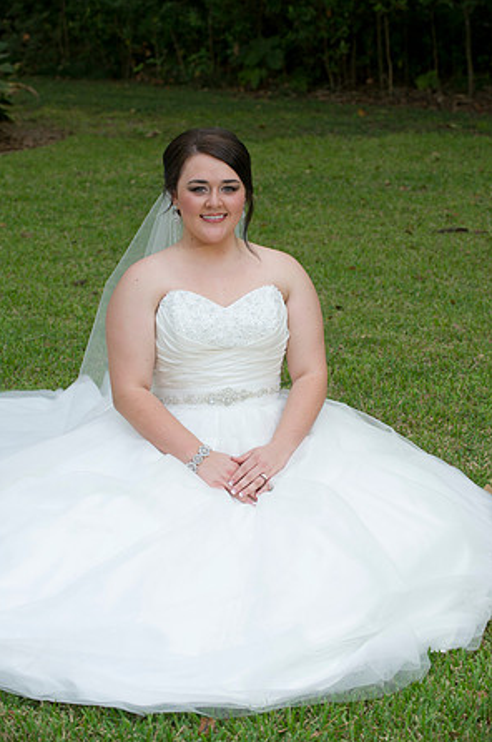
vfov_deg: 19.9
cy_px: 373
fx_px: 2118
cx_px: 245
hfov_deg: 13.3
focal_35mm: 103
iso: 320
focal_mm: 102
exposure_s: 1/125
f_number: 6.3
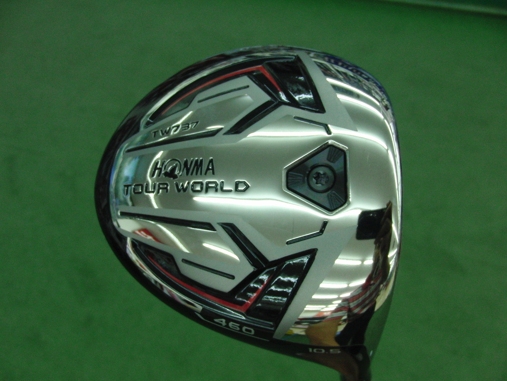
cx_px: 254
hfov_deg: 50.1
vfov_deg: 38.7
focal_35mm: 37
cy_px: 190
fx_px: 542
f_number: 3.6
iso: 320
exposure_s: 1/80
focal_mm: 6.42
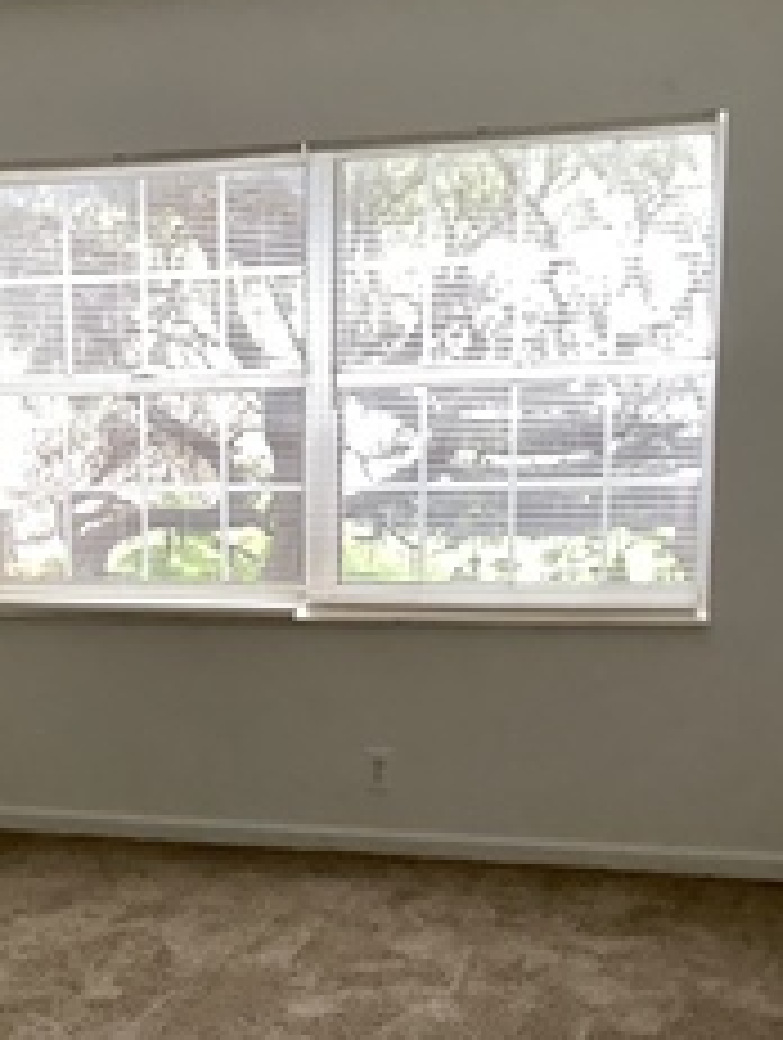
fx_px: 2015
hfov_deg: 21.4
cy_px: 779
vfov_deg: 28.5
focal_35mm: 67
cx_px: 52
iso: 250
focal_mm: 3.3
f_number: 2.4
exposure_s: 1/50
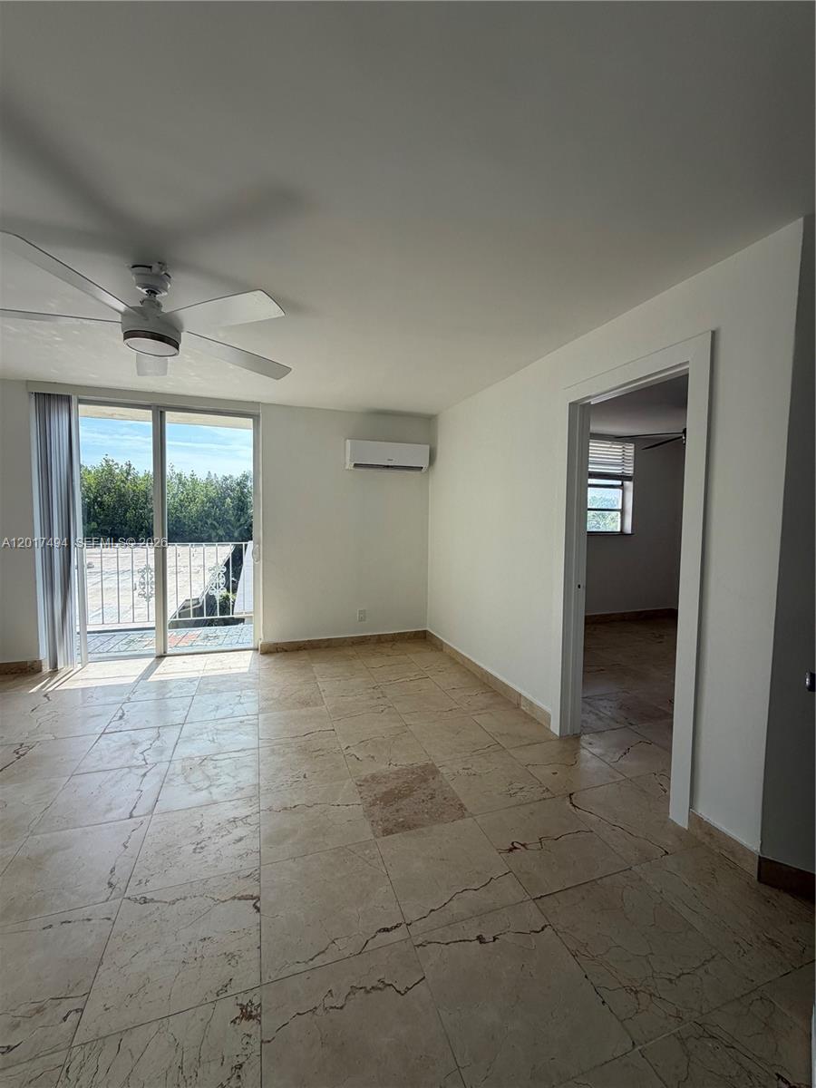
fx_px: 440
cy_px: 544
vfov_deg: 102.1
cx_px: 408
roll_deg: -0.7
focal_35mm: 14
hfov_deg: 85.7
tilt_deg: -3.4
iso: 50
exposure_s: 1/502
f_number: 2.2
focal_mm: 2.22
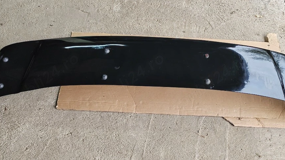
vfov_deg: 34.7
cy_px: 84
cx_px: 150
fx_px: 257
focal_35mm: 34
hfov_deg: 58.0
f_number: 1.9
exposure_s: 1/100
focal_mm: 5.52
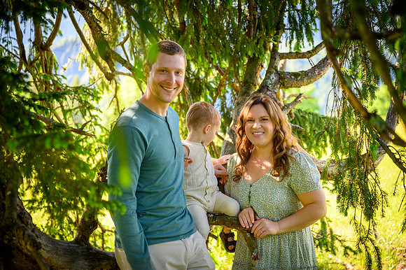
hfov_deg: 31.9
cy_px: 135
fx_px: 710
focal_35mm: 63
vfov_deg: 21.5
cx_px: 203
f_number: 2.8
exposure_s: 1/250
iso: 100
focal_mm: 63
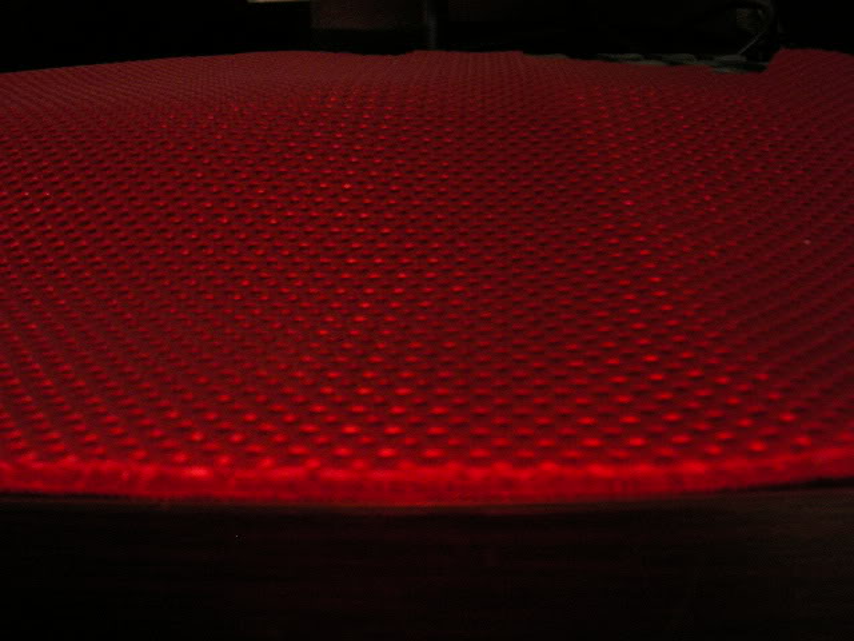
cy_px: 320
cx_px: 427
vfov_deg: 35.1
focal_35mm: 41
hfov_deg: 45.8
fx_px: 1011
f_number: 5.6
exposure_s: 1/30
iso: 300
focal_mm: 6.3
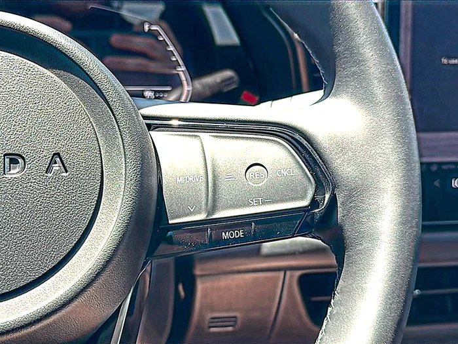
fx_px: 556
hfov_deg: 44.8
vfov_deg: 34.3
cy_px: 172
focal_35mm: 42
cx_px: 229
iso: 80
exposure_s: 1/294
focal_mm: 6.86
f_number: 1.78
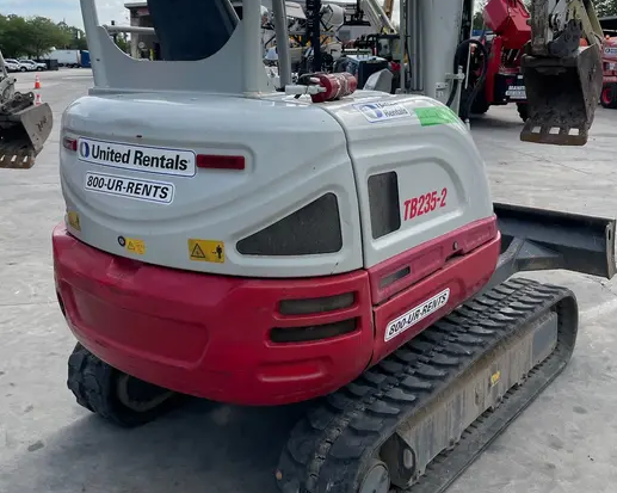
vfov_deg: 40.2
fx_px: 657
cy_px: 138
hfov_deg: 50.3
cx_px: 314
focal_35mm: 36
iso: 50
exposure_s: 1/3205
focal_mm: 4.2
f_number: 1.6
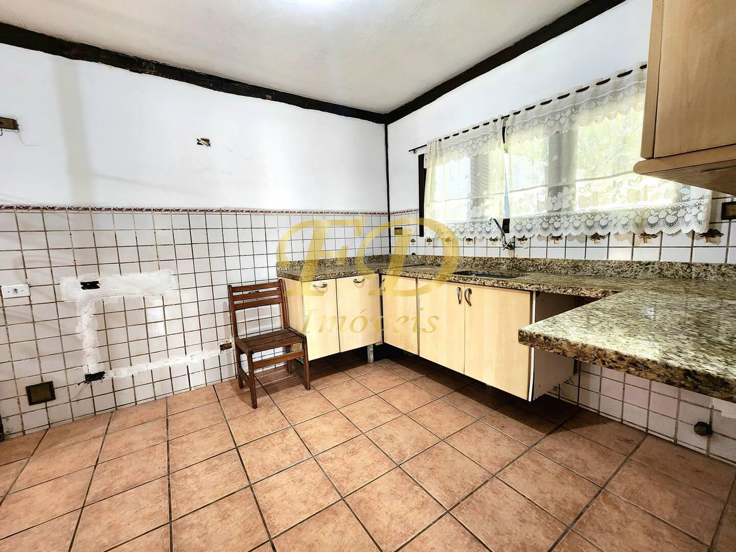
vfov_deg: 89.9
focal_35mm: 13
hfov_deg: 106.2
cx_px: 368
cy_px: 276
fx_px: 276
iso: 250
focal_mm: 2.2
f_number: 2.2
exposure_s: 1/60.2
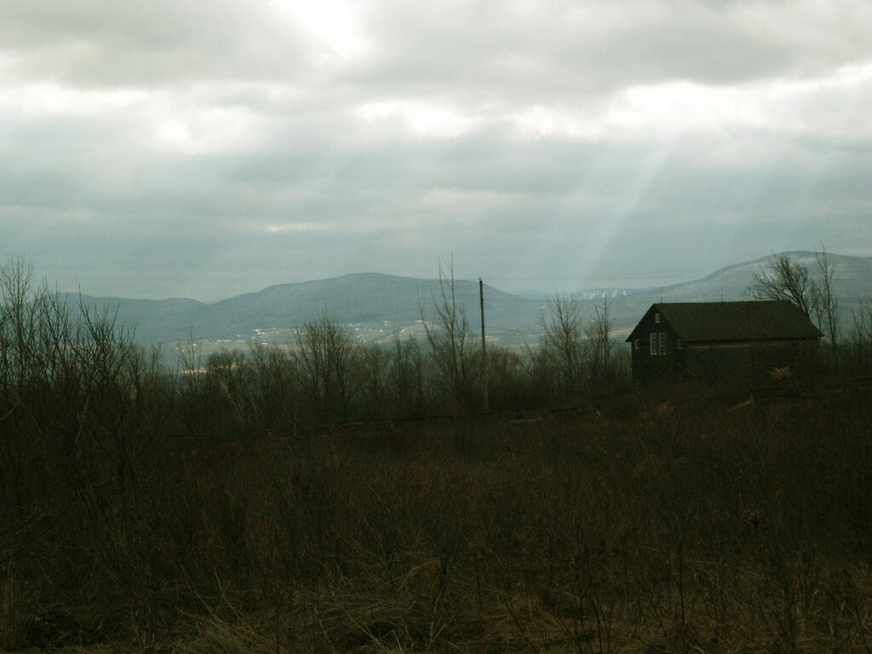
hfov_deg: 31.2
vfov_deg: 23.7
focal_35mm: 62
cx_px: 436
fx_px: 1562
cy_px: 327
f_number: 8
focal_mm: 12.79
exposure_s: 1/250
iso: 100
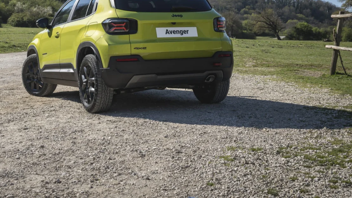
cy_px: 28
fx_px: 541
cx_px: 130
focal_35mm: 58
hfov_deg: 35.8
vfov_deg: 20.4
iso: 64
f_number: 7.1
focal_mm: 38
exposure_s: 1/320
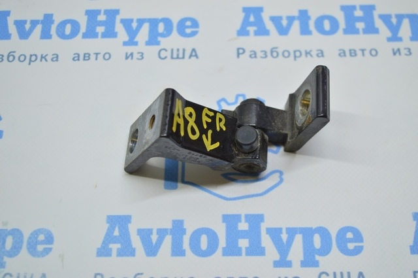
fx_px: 557
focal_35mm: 48
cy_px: 139
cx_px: 209
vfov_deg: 28.0
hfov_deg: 41.2
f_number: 4.5
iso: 400
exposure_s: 1/60
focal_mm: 32
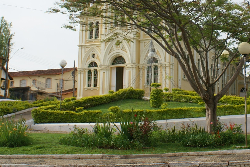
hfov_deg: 31.4
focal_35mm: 63
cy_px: 36
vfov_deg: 21.3
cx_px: 180
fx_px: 438
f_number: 10
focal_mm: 18
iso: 100
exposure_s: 1/200
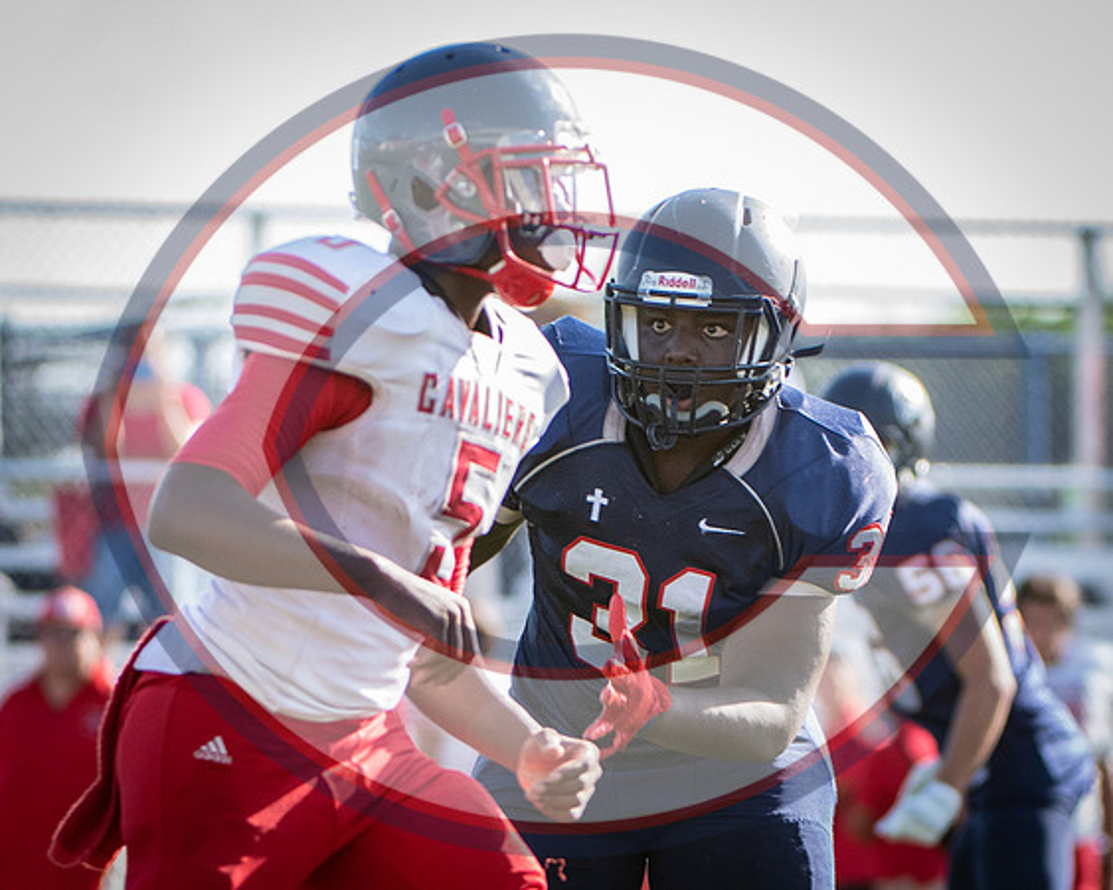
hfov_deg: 3.4
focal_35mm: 568
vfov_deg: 2.7
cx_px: 813
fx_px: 18700
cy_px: 707
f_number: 4
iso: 720
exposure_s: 1/1000
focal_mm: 200
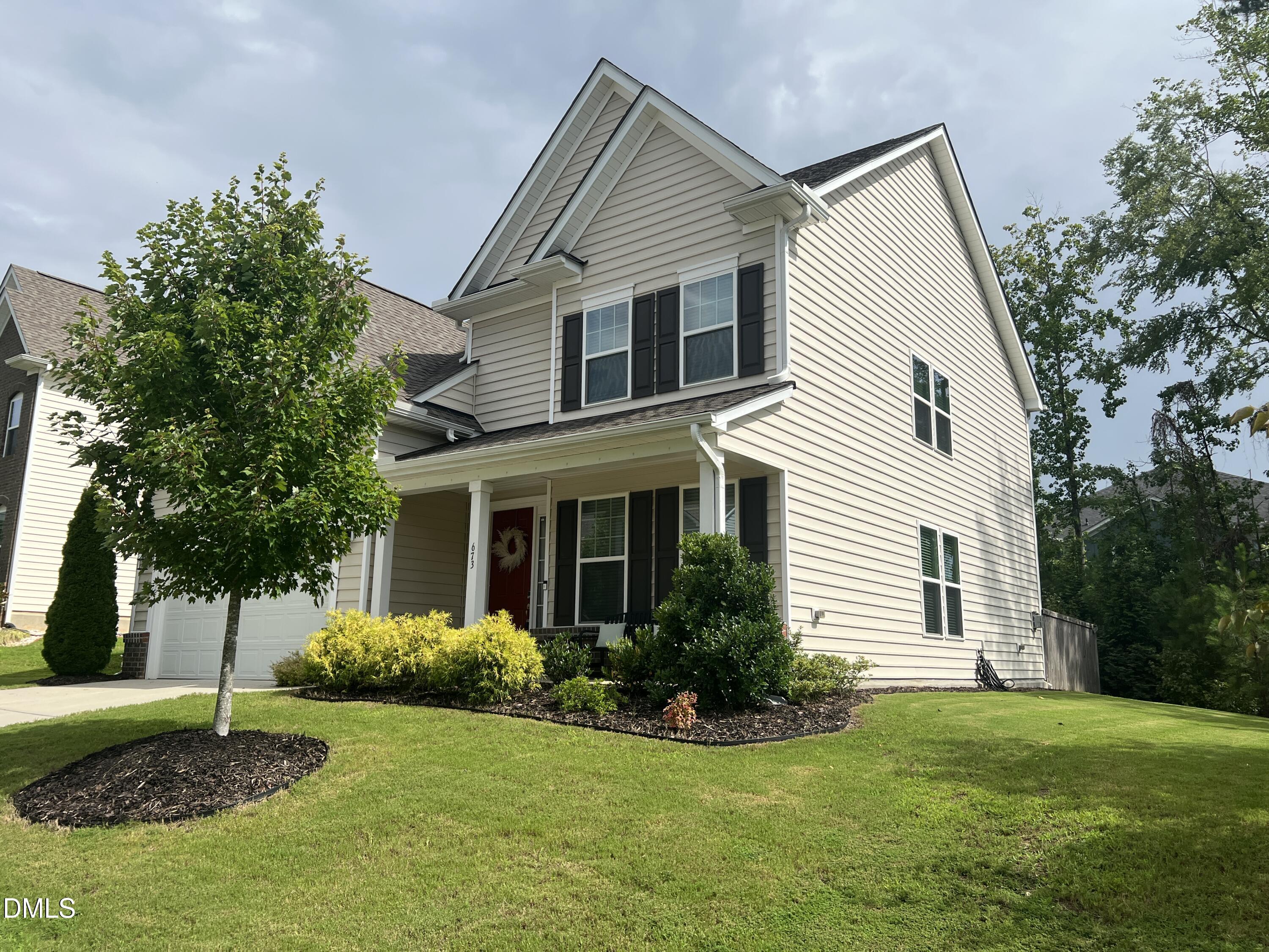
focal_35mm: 26
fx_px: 953
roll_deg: -0.7
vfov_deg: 53.1
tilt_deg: +12.3
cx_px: 634
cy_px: 476
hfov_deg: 67.3
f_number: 1.5
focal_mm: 5.7
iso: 50
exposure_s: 1/5882
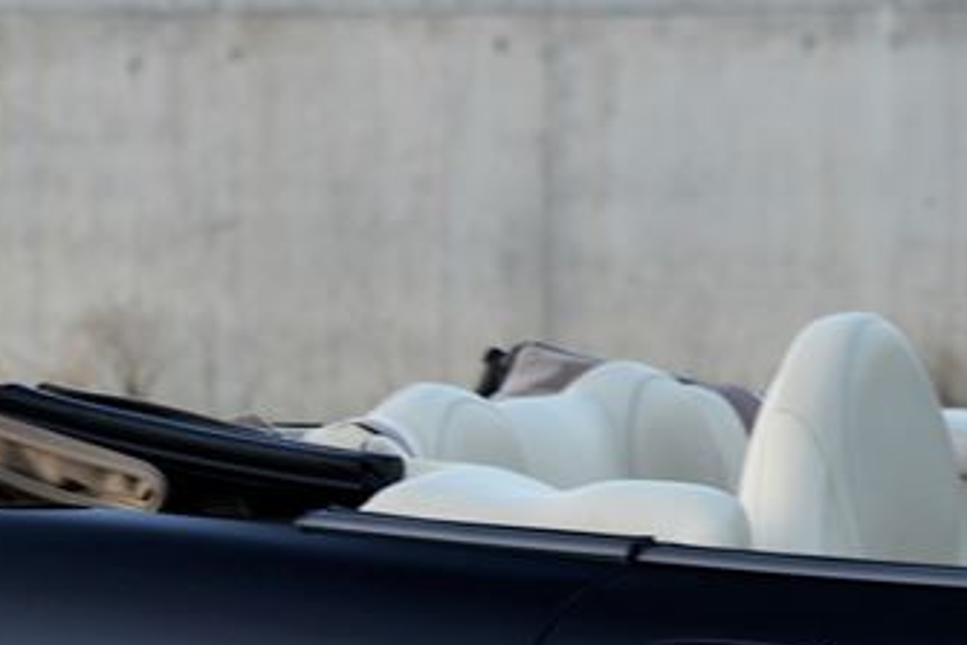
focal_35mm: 344
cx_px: -417
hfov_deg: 5.9
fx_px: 9244
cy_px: 729
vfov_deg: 4.0
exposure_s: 1/60
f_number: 6.3
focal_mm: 120
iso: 500
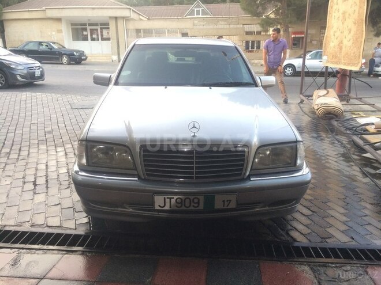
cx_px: 190
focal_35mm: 29
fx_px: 319
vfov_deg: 48.2
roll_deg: +0.1
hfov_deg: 61.7
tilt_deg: -20.2
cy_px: 142
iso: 50
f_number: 2.2
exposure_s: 1/33
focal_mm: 4.15
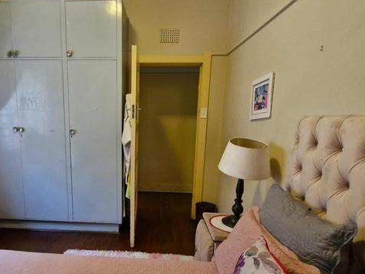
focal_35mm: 22
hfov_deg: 74.9
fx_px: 232
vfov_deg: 60.5
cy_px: 167
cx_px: 134
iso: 400
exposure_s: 1/50
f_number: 2.2
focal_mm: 1.74
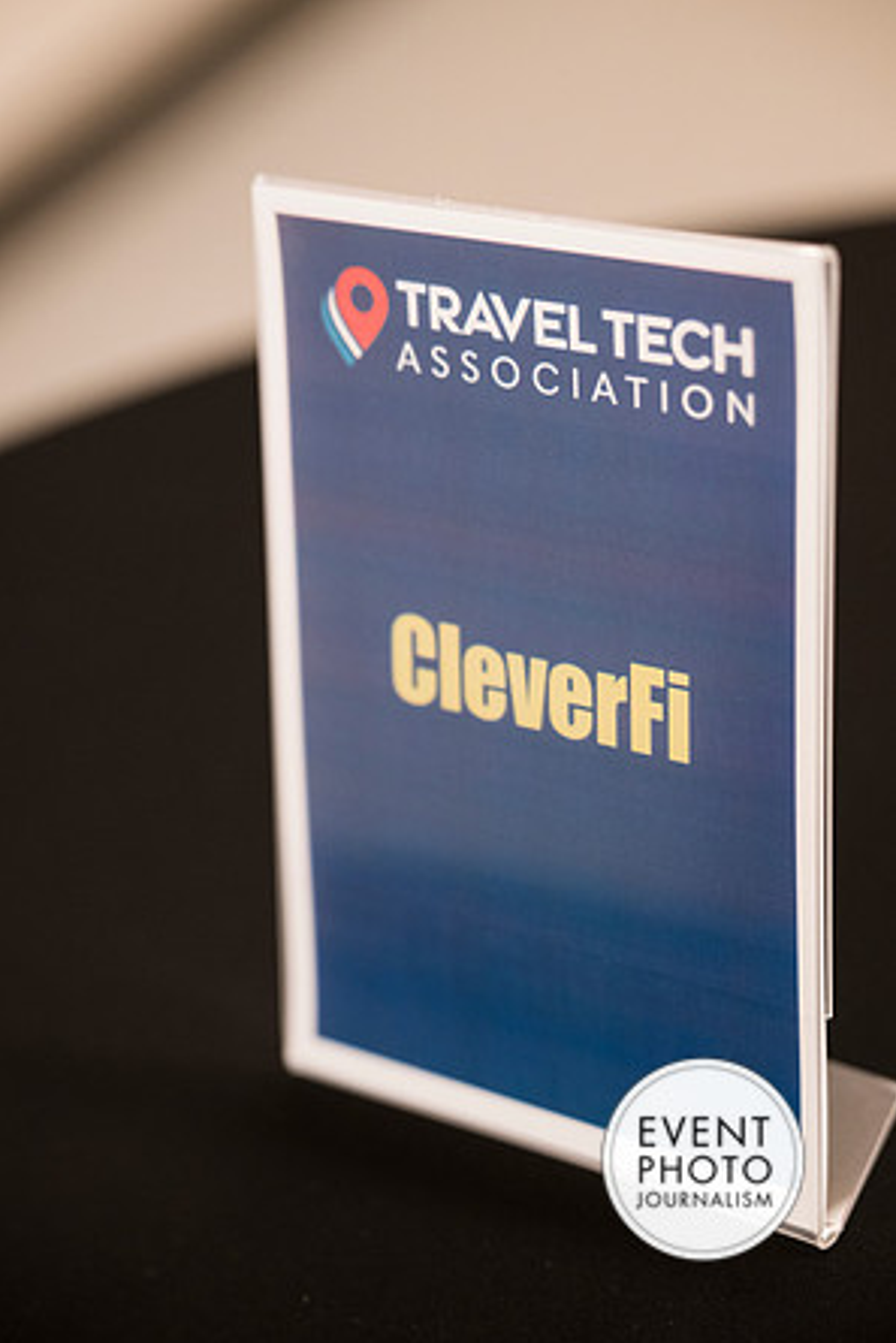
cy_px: 676
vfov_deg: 21.5
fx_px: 3544
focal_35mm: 95
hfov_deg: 14.4
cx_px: 450
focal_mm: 94
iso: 1800
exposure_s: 1/200
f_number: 3.2
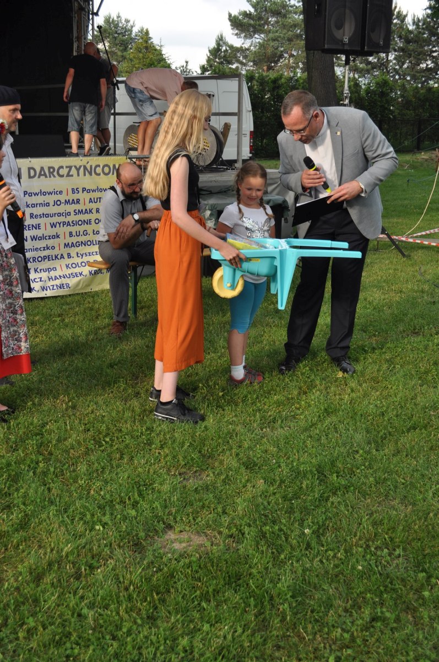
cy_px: 331
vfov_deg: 45.0
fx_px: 798
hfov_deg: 30.8
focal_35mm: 44
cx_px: 220
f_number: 6.3
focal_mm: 29
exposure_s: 1/160
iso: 200
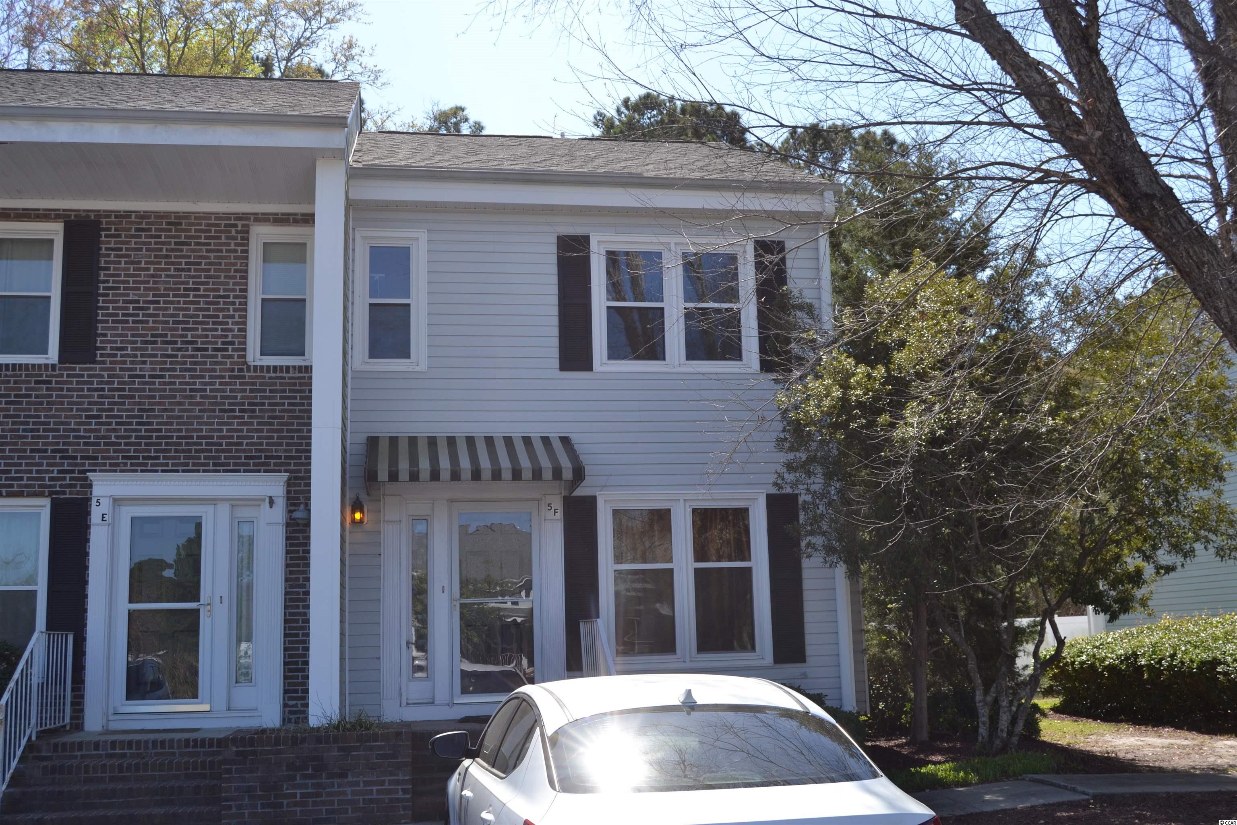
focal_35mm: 36
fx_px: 1237
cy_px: 412
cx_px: 618
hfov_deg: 53.1
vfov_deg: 36.9
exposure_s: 1/250
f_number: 8
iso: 100
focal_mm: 24
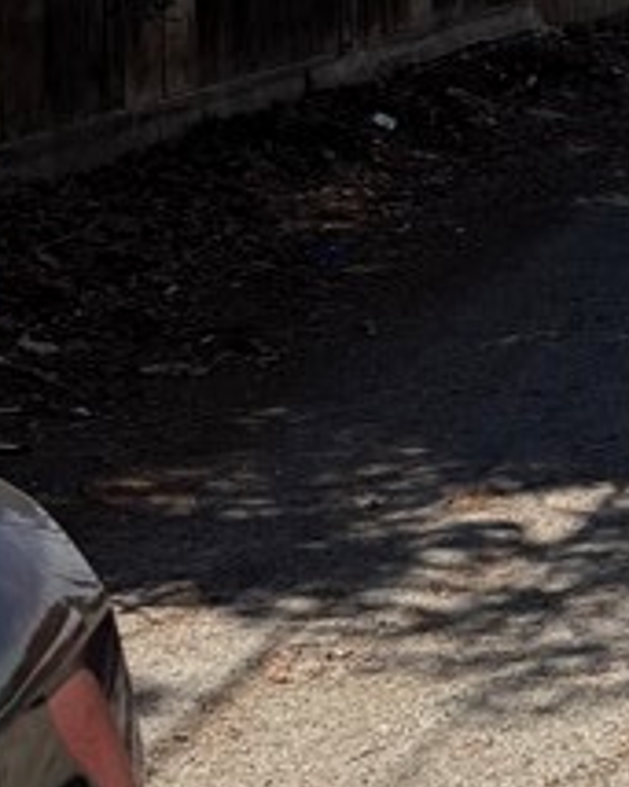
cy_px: -7
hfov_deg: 12.2
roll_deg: -0.9
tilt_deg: -4.5
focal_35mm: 112
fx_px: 2608
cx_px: 1247
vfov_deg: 16.8
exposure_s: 1/5319
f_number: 1.78
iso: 80
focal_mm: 6.76
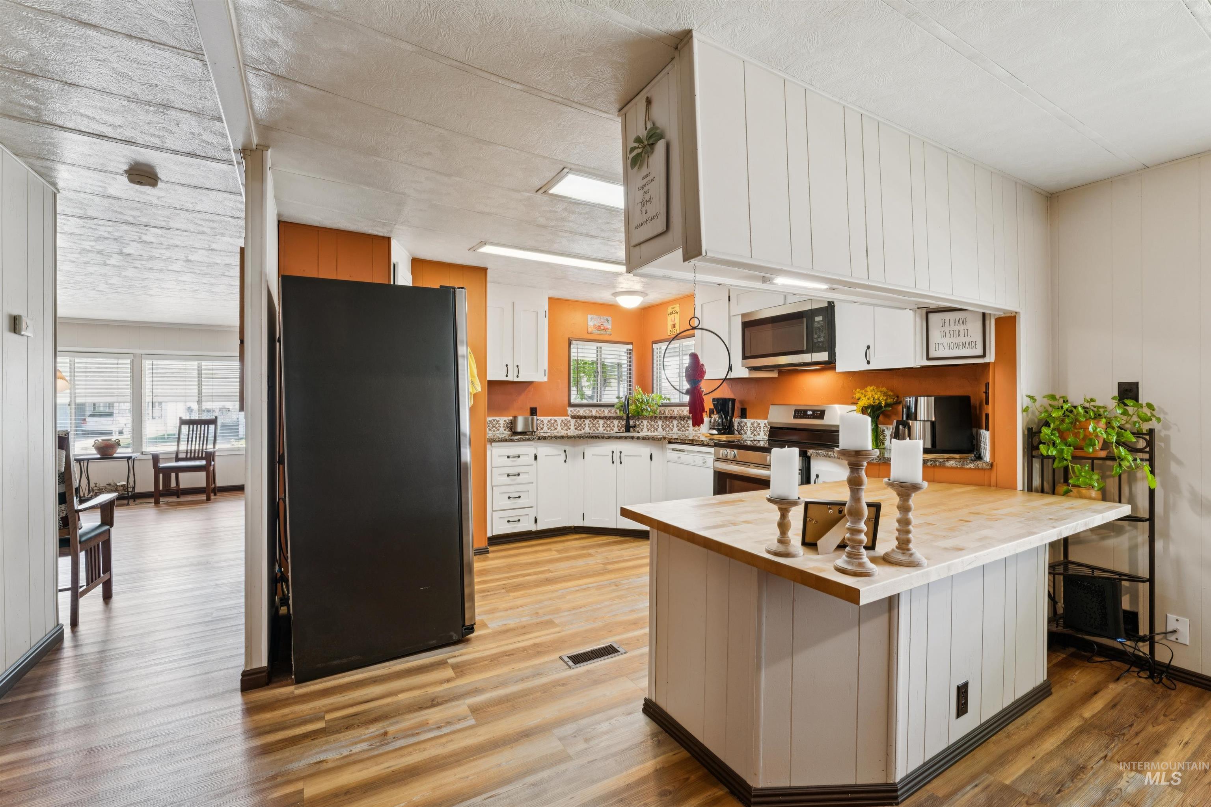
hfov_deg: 98.9
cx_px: 606
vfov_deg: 75.9
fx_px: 518
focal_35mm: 15
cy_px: 404
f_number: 13
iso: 400
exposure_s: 1/4
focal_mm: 15.4
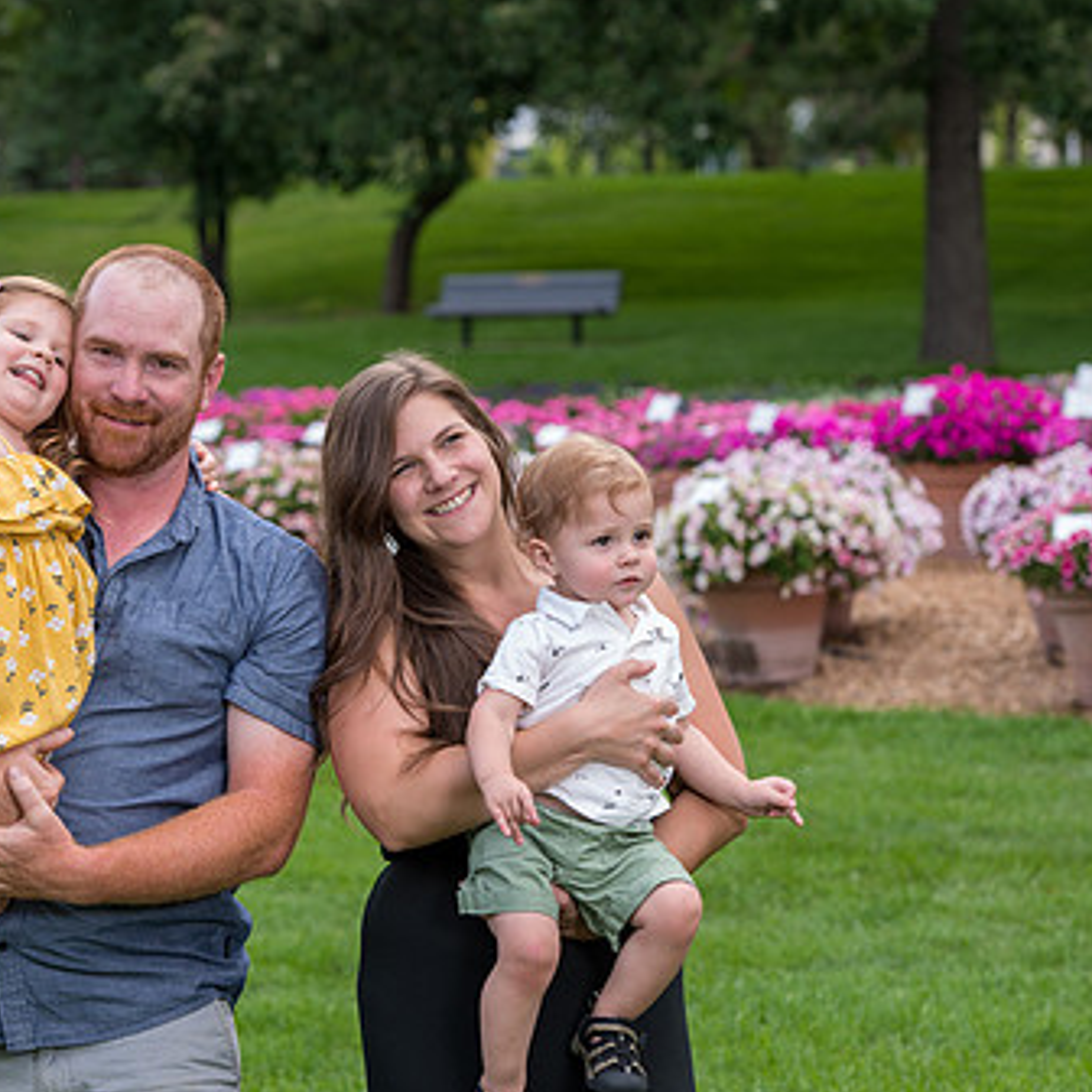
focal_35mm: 154
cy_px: 561
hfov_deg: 11.3
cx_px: 377
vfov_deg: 11.3
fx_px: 5496
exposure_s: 1/250
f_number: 6.3
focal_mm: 105
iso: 400
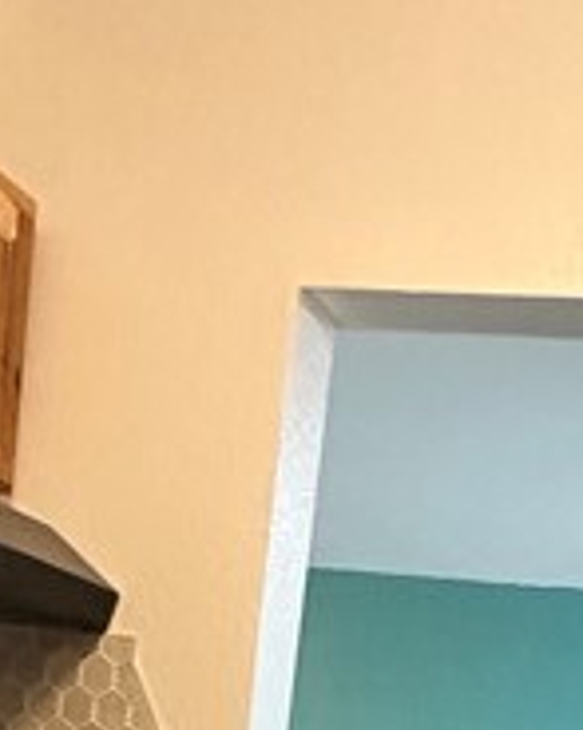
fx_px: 1641
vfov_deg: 20.4
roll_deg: -8.6
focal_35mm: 76
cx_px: 460
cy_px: 1174
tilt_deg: -9.9
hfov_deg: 20.0
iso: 500
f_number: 2.2
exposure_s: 1/60
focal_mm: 2.22
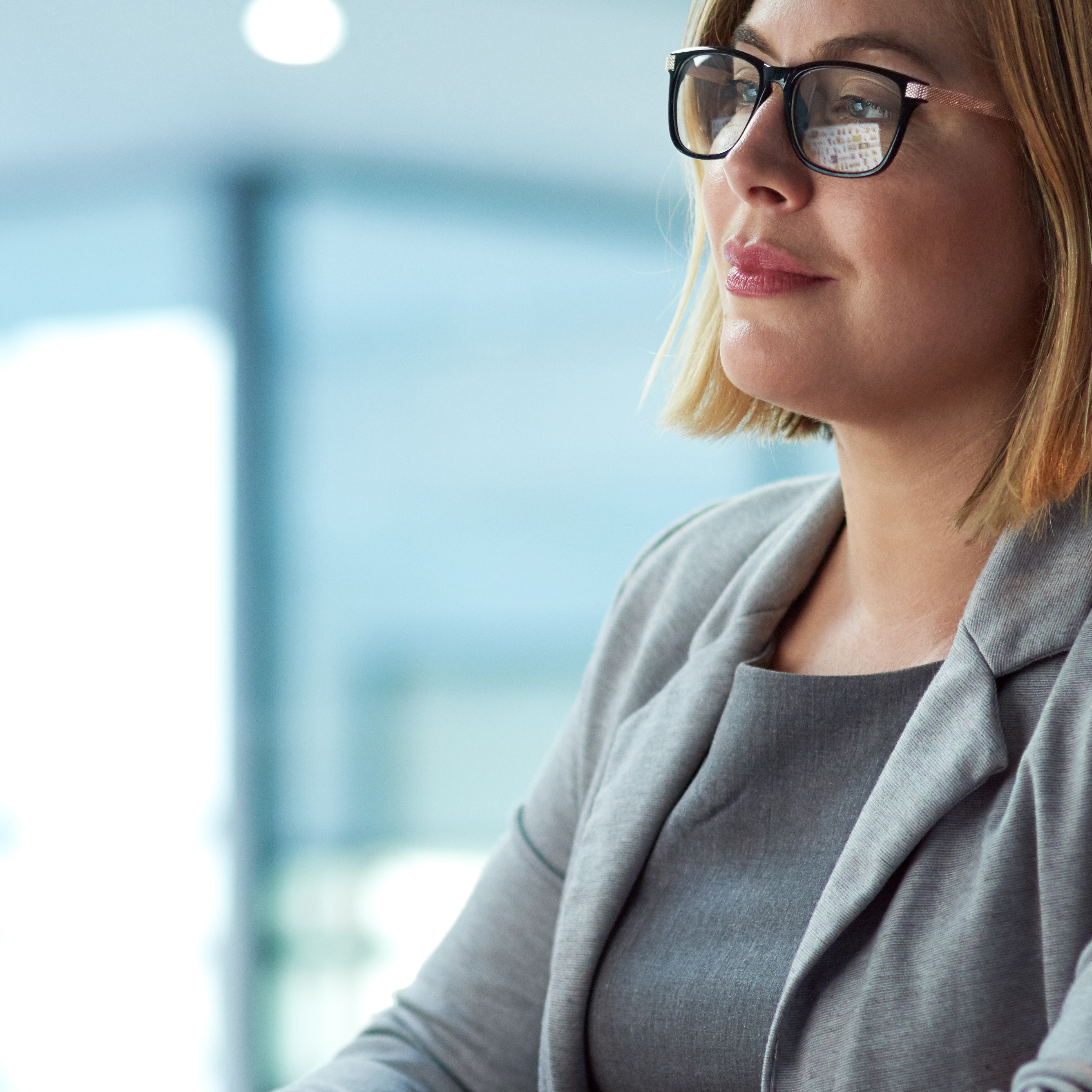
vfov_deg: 8.8
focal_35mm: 199
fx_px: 7102
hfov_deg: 8.8
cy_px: 525
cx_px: 300
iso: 400
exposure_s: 1/100
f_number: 2
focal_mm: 85
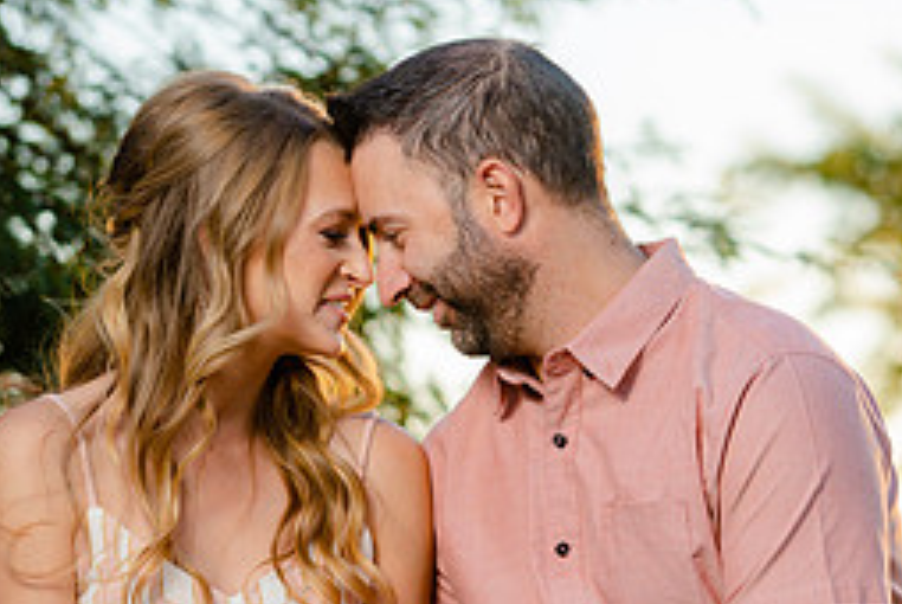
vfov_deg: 4.7
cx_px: 671
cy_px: 528
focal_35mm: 294
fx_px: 7375
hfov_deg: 7.0
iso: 320
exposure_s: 1/250
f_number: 4
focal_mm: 129
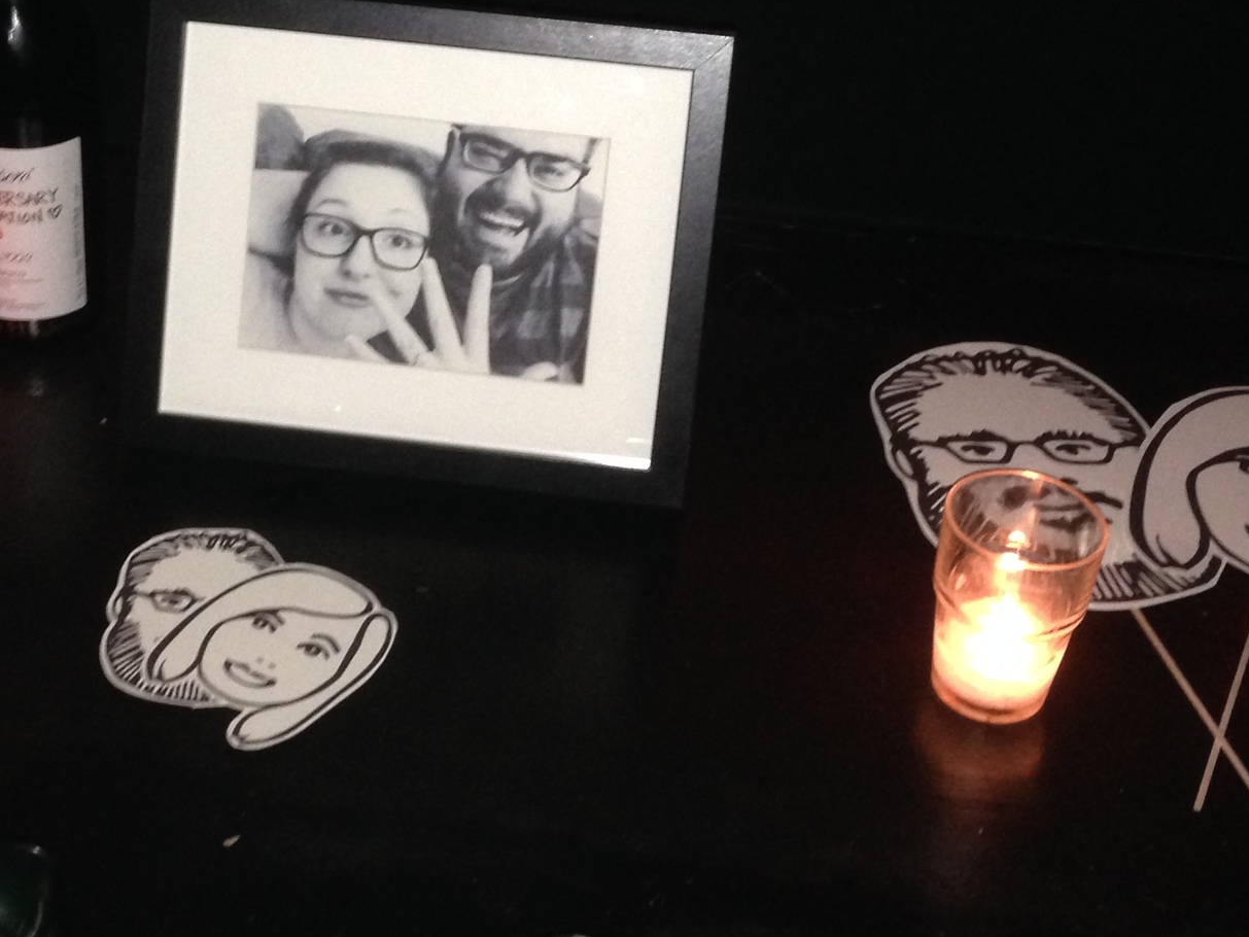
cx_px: 430
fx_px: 2454
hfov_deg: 28.4
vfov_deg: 21.5
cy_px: 301
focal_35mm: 68
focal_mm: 4.12
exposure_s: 1/16
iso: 250
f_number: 2.4
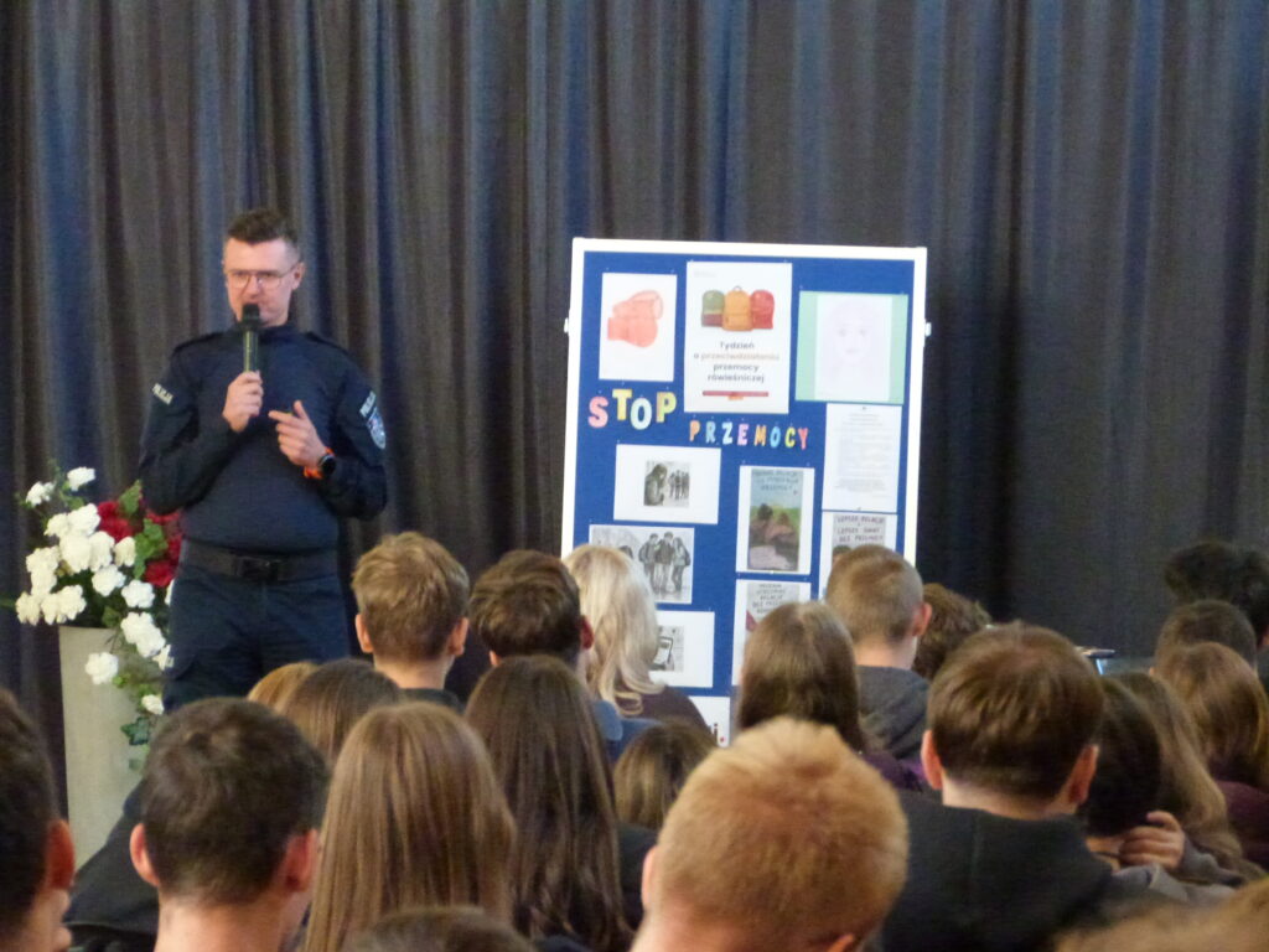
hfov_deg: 12.0
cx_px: 634
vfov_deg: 9.1
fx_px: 6012
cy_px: 476
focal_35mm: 164
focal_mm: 29.5
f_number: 3.7
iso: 1600
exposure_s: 1/80
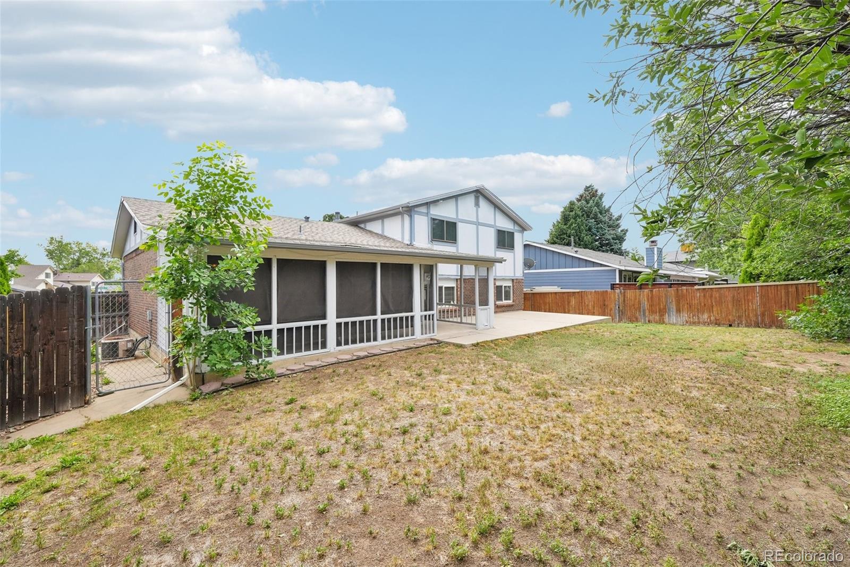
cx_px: 425
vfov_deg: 77.3
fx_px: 354
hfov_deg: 100.4
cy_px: 284
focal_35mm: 15
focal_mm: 10
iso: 800
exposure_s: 1/320
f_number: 8
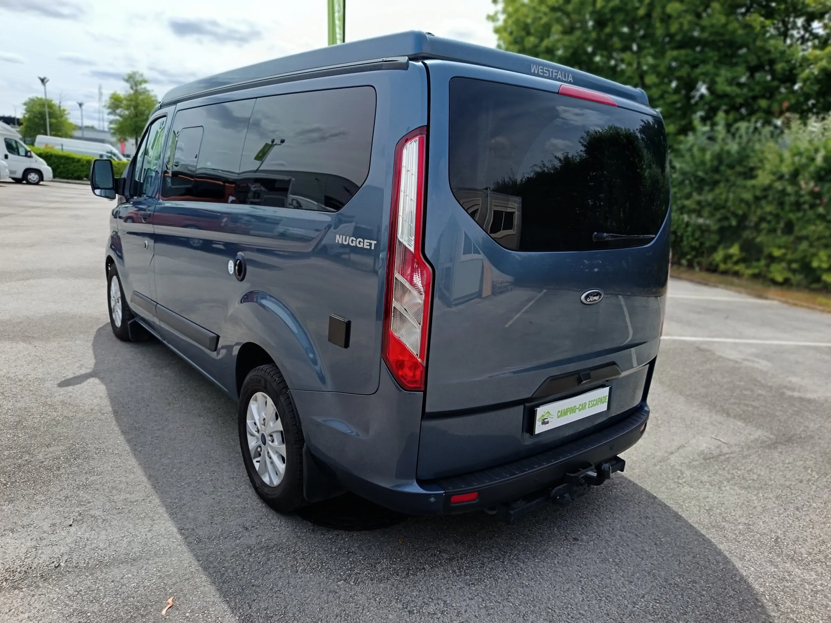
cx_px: 416
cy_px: 312
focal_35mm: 24
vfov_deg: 56.8
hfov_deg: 71.6
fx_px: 576
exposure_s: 1/239
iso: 100
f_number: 4
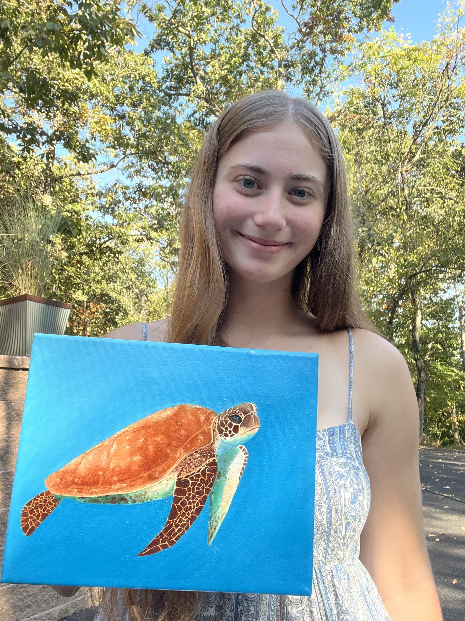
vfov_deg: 60.0
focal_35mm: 30
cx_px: 232
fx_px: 537
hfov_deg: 46.8
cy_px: 310
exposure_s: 1/121
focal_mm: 2.71
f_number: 2.2
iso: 80
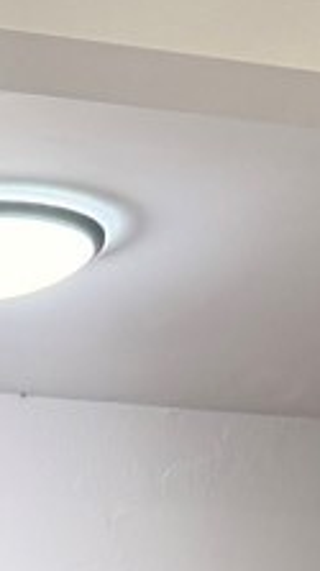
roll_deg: +0.2
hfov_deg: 6.3
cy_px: 1255
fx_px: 2843
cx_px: -292
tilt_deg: -1.9
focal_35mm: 188
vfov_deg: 10.3
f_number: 1.78
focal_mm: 6.76
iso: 200
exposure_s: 1/120
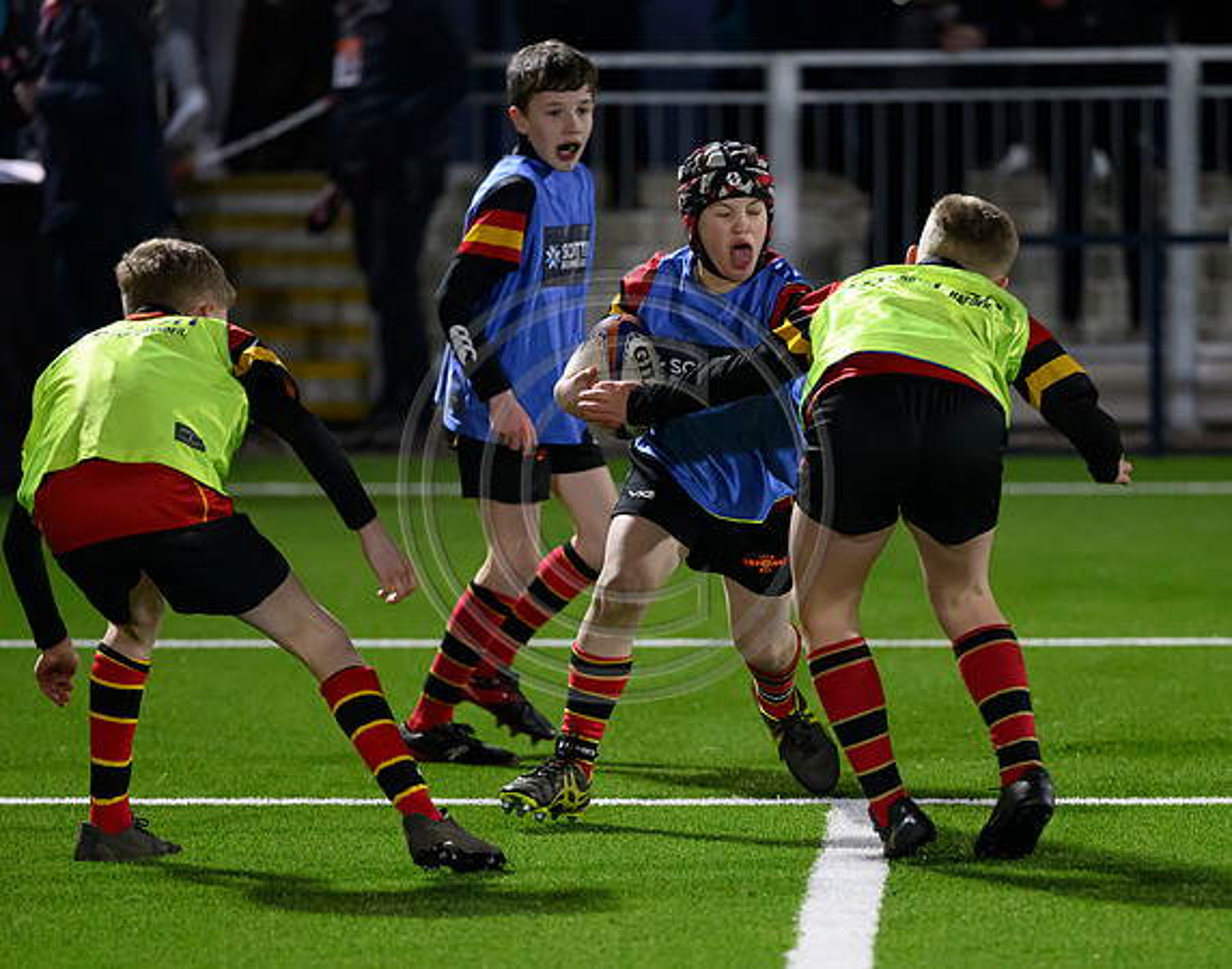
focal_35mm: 296
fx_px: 10722
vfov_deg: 5.2
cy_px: 632
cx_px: 829
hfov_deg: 6.6
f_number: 3.2
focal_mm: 200
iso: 6400
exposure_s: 1/1000
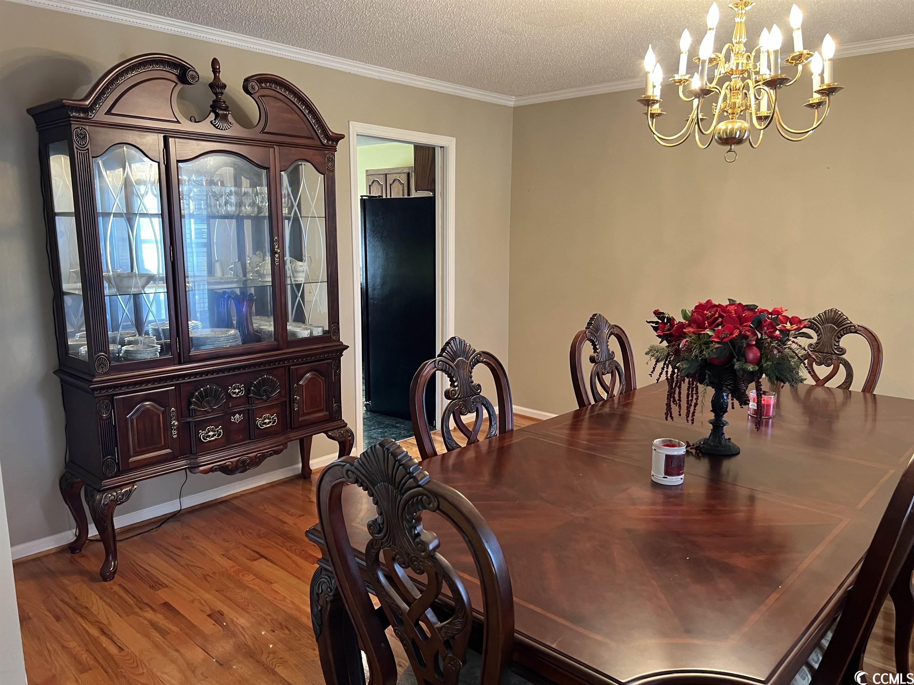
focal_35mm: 26
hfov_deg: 67.3
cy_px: 342
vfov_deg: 53.1
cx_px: 457
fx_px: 687
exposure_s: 1/60
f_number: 1.5
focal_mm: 5.7
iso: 200
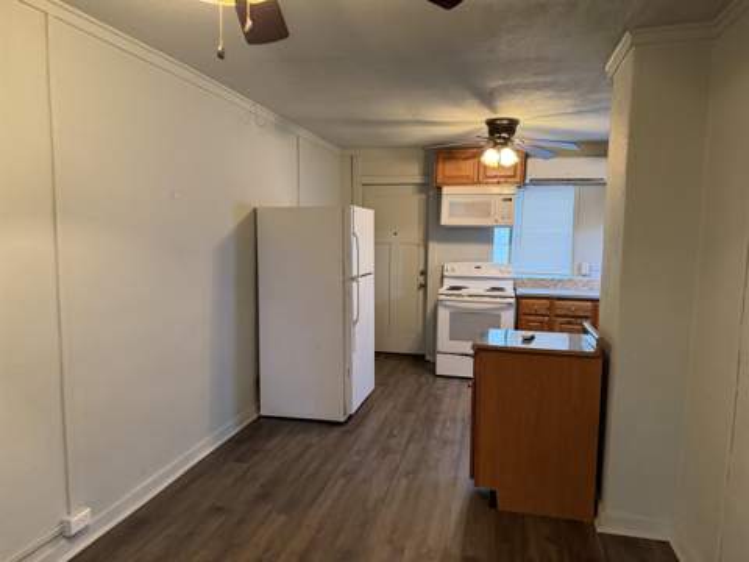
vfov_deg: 56.8
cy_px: 281
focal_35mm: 24
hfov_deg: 71.6
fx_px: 519
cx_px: 374
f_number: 1.78
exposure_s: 1/60
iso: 800
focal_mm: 6.76
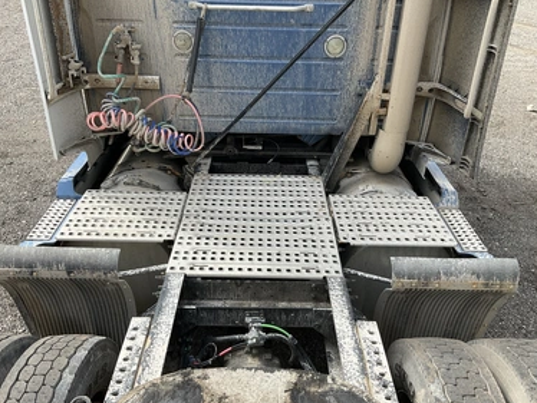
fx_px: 481
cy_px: 192
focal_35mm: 31
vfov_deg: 45.5
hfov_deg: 58.3
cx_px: 258
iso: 25
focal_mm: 3
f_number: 1.8
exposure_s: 1/883
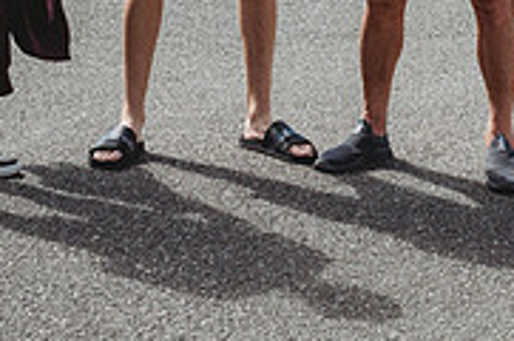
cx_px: 537
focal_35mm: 157
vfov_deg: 8.6
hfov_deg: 12.9
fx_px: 2238
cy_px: -118
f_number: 4
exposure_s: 1/1250
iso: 100
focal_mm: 40
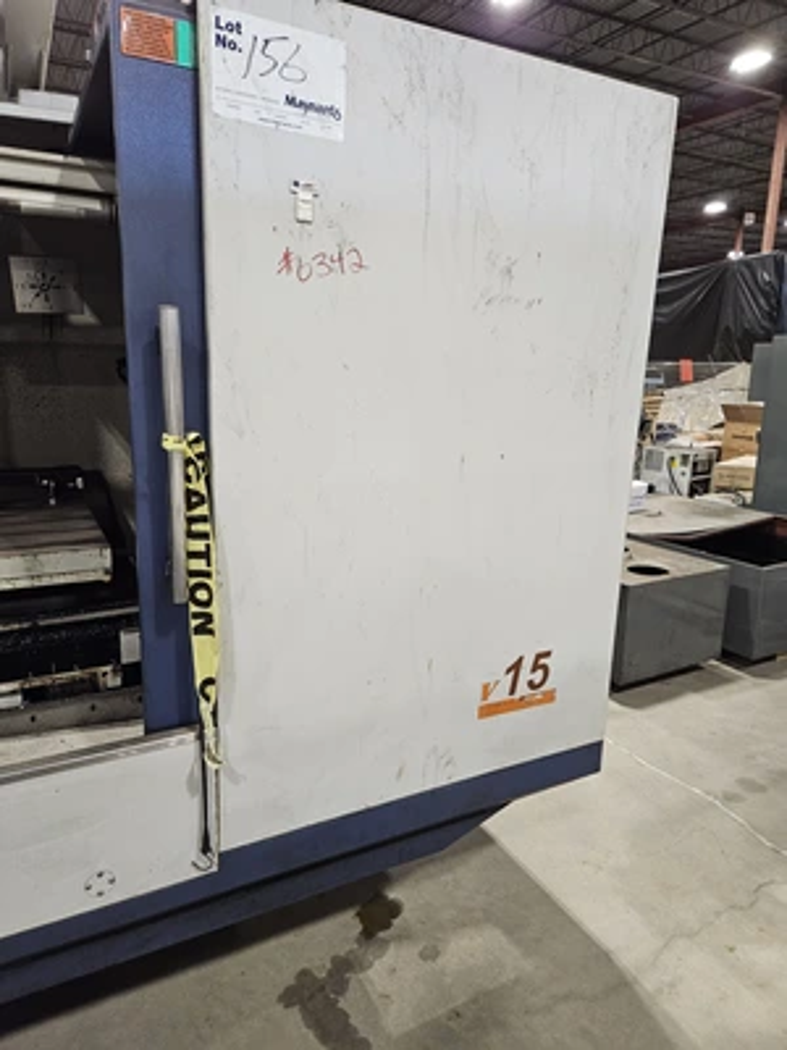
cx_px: 394
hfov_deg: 58.9
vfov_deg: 73.9
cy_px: 525
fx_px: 697
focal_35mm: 23
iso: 640
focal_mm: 5.4
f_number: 1.8
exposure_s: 1/120
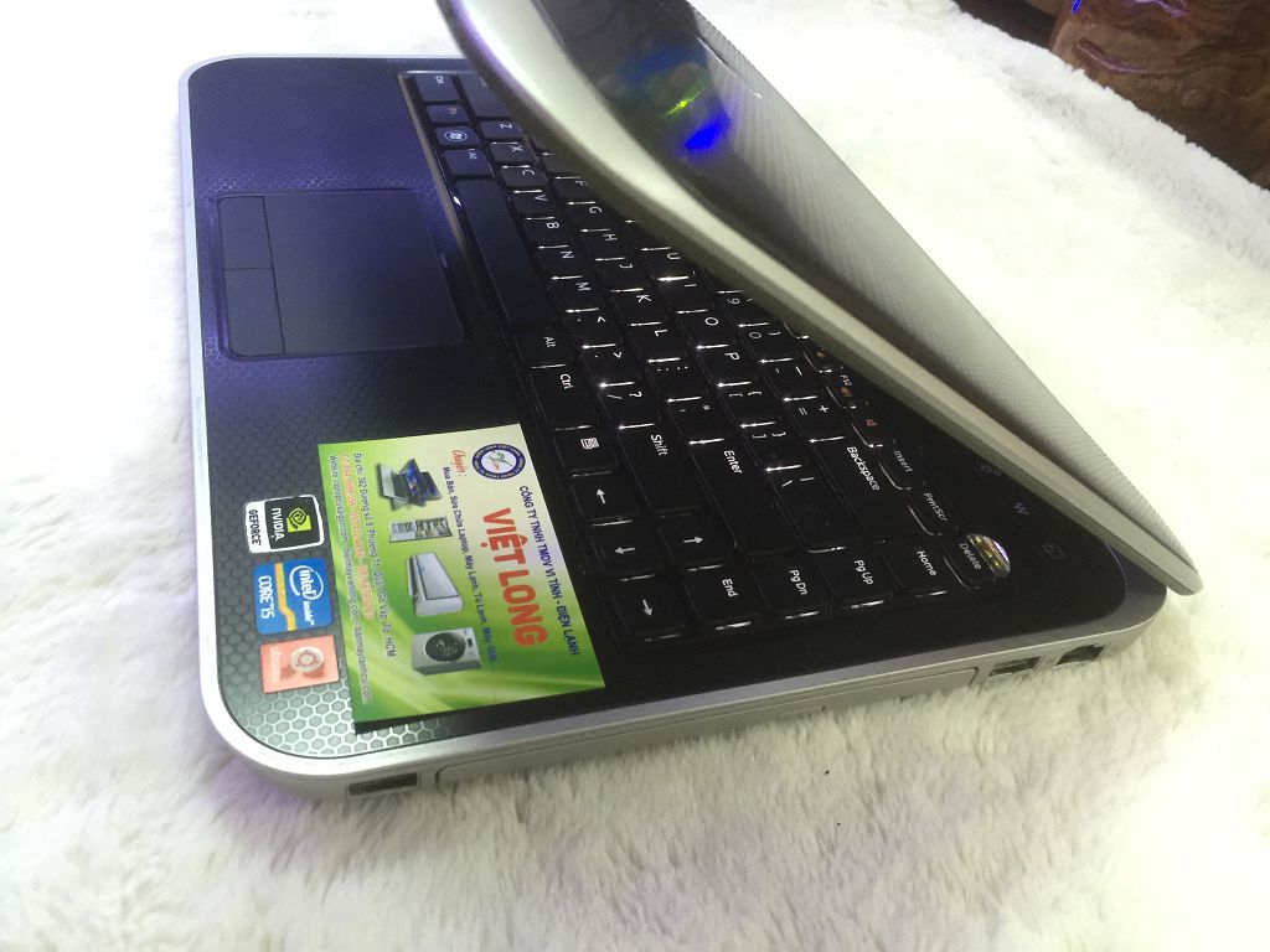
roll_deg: -11.5
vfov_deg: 48.2
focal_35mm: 29
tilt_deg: -42.4
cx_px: 635
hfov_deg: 61.7
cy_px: 476
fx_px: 1064
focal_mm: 4.15
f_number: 2.2
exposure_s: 1/8
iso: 125
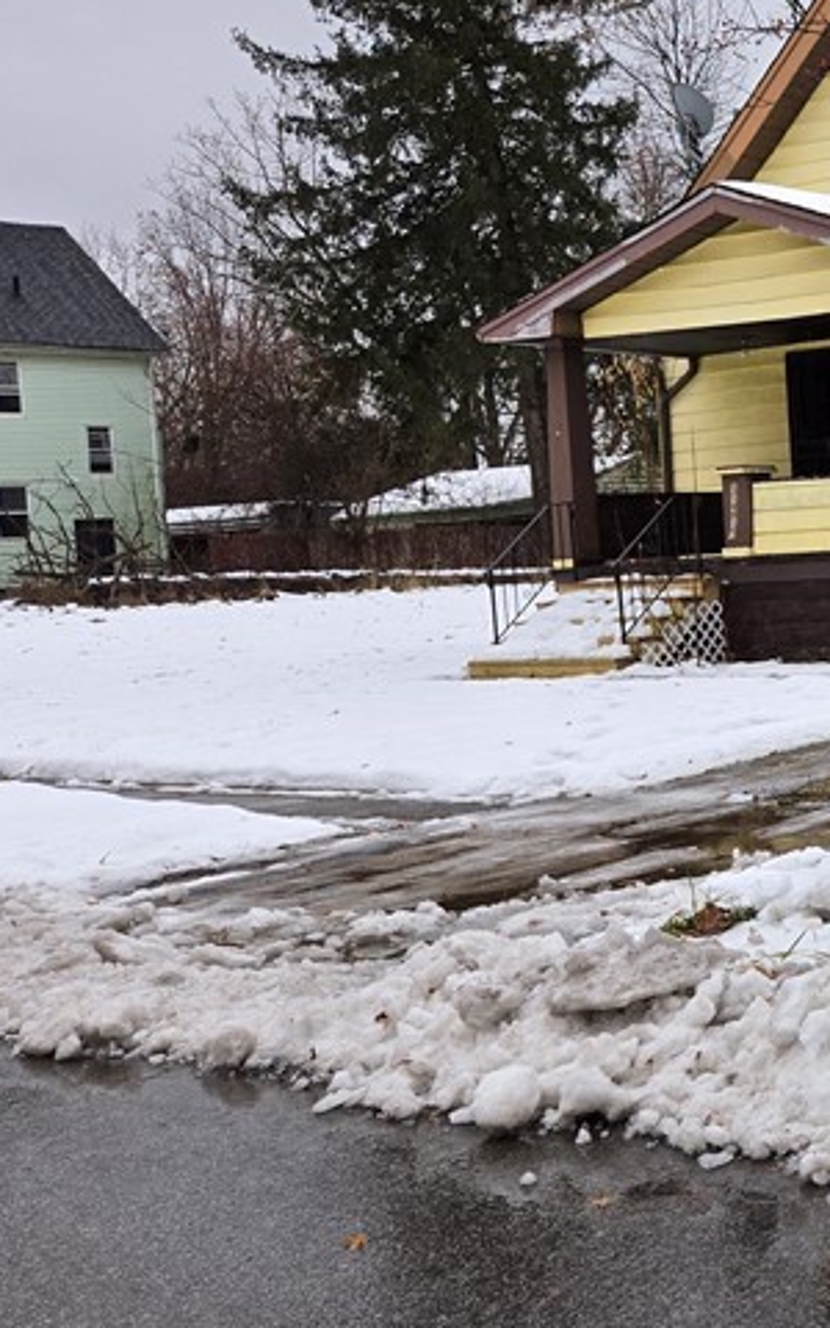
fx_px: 1882
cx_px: 1251
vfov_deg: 38.8
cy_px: 553
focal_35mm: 52
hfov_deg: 21.0
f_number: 1.8
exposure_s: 1/174
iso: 25
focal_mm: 5.4
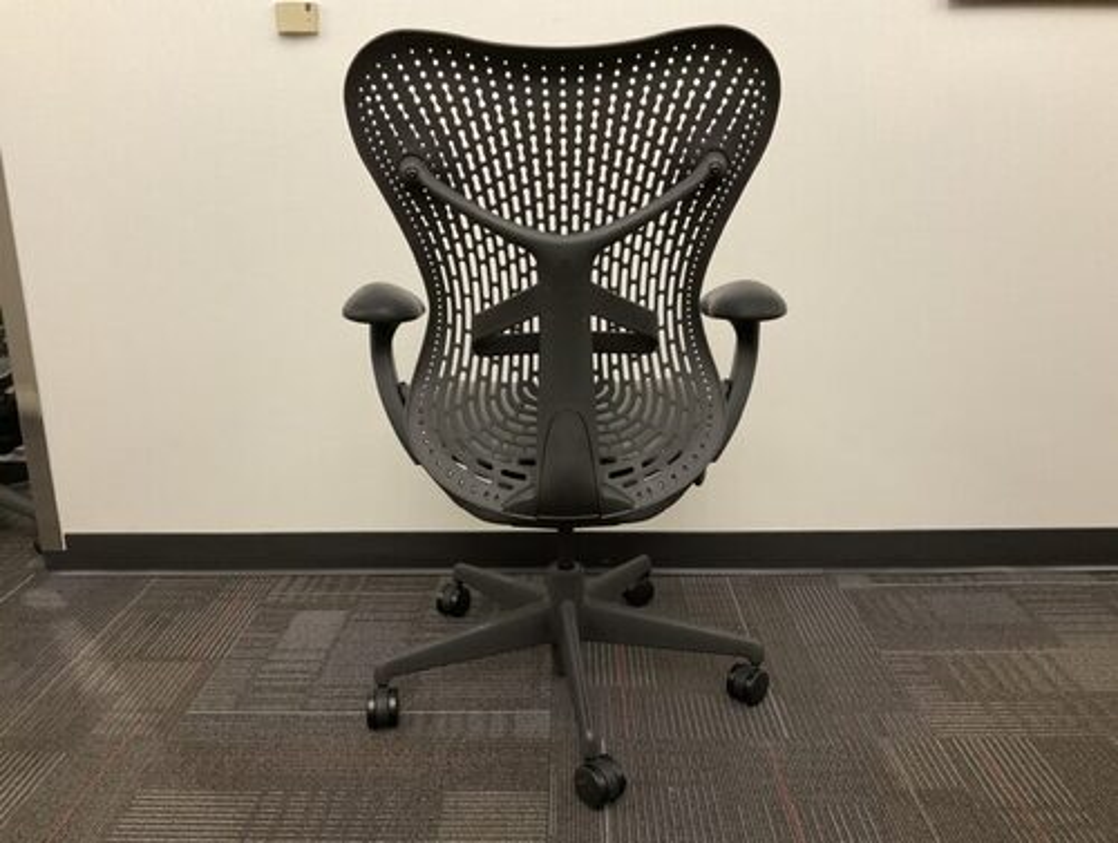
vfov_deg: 48.4
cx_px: 559
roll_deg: +0.6
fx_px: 938
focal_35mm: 29
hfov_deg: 61.6
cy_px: 422
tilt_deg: -16.2
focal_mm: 3
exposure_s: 1/60
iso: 160
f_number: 1.8
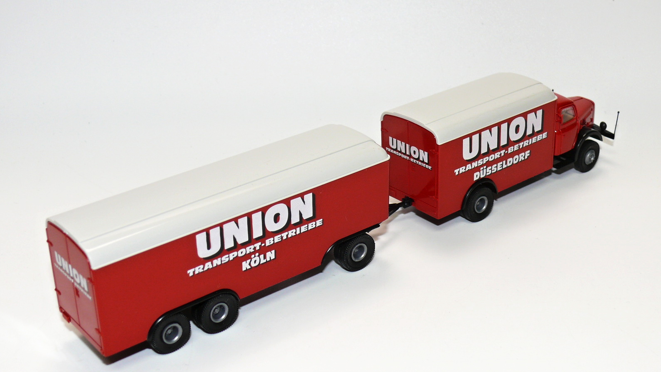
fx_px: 964
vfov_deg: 21.8
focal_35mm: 55
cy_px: 210
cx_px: 333
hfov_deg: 37.9
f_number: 4
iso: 100
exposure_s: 1/30
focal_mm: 9.1
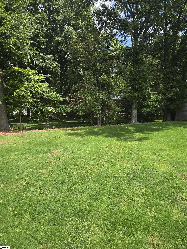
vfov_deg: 73.9
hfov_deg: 58.9
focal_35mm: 23
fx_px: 166
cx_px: 94
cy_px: 124
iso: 25
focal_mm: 5.4
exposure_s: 1/950
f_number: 1.8
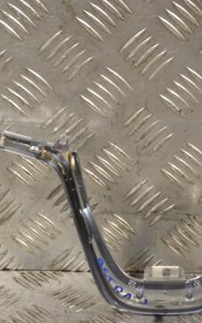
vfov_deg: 14.7
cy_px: 162
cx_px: 146
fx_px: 1252
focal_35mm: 142
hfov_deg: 9.2
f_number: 9
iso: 3200
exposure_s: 1/320
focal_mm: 55
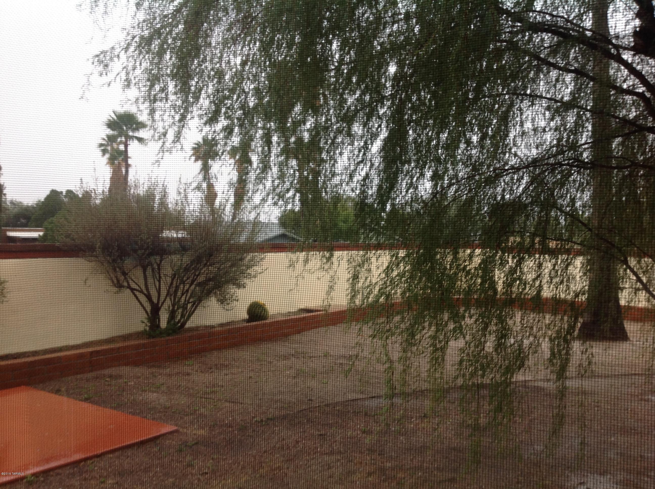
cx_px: 328
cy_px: 244
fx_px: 661
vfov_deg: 40.6
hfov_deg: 52.7
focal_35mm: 35
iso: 64
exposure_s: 1/40
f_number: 2.4
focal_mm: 4.28
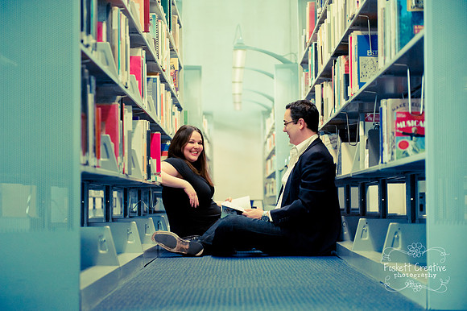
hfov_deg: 28.9
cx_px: 234
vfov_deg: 19.4
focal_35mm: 70
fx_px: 908
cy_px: 156
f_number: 2.8
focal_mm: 70
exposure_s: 1/200
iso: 640
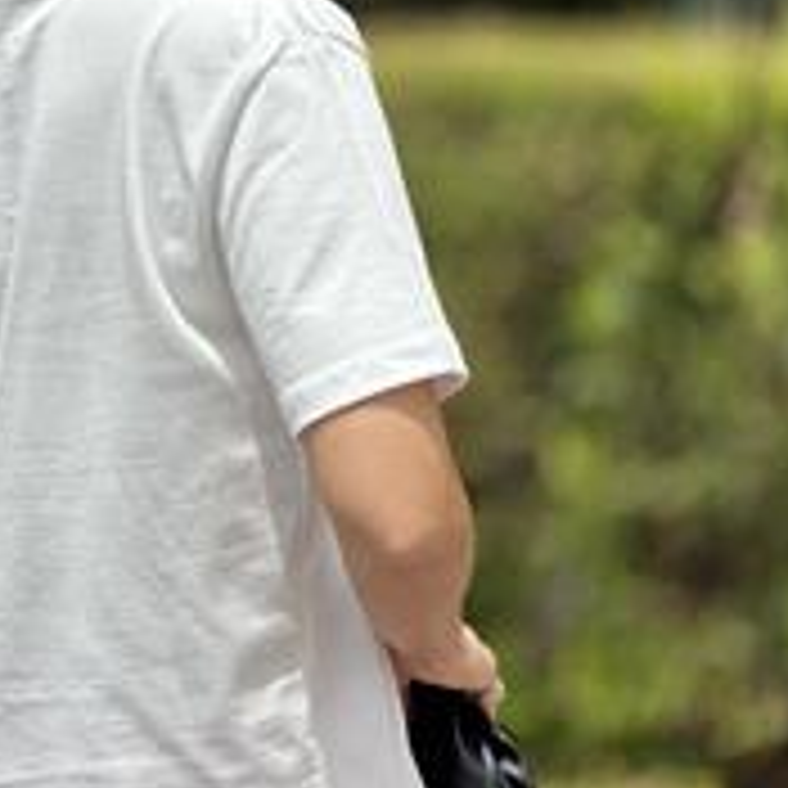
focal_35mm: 161
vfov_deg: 10.8
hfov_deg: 10.8
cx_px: 171
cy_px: 209
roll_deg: -2.0
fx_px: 4146
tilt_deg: -4.8
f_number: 2.8
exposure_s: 1/602
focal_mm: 9
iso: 32
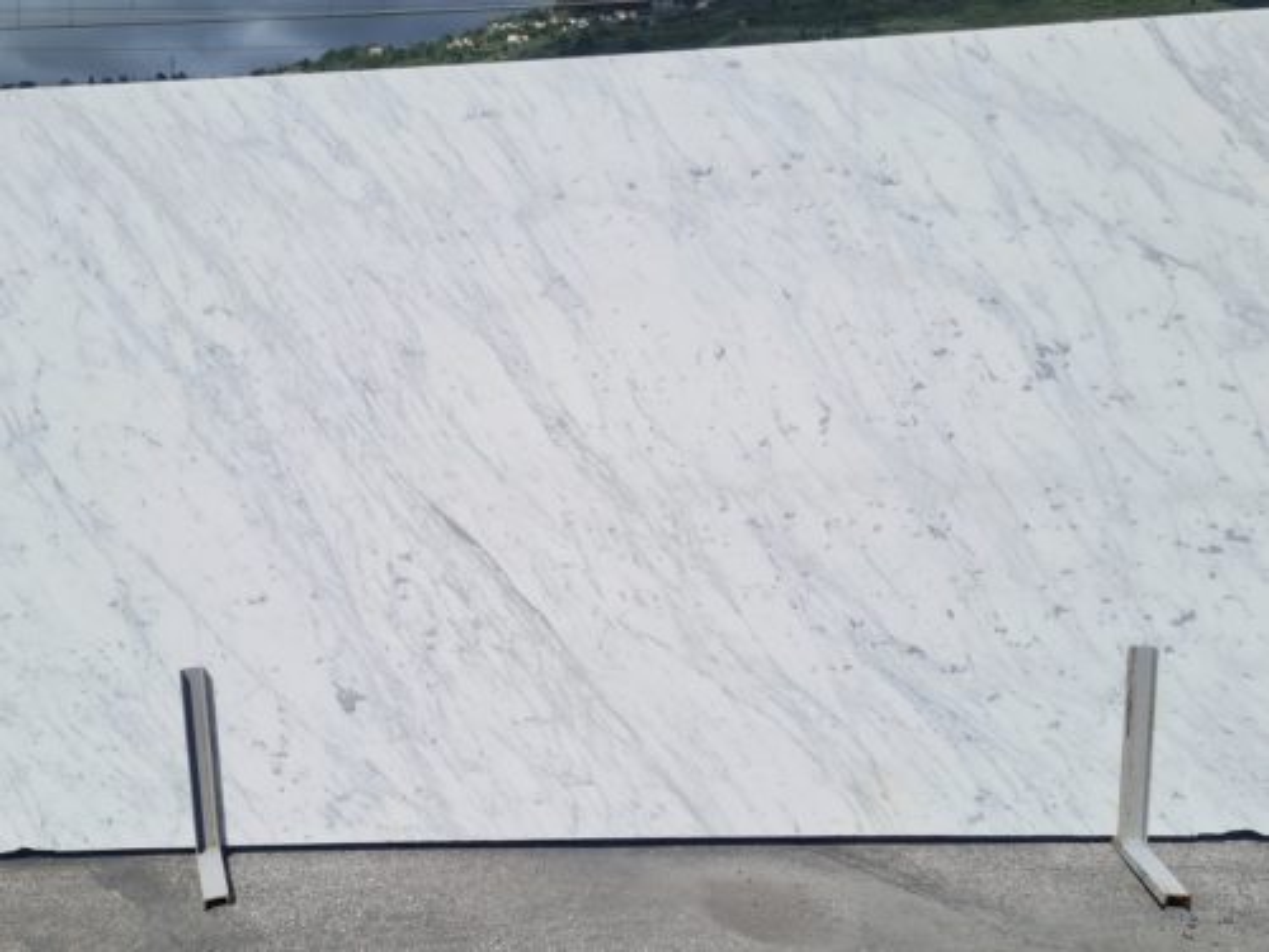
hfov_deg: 67.3
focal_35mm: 26
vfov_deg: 53.1
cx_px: 634
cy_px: 476
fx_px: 953
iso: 50
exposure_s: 1/6944
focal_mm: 5.4
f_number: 1.8
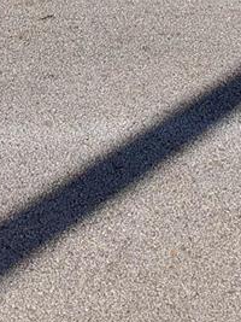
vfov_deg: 13.4
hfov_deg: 12.5
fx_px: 1087
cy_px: -397
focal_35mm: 117
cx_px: -7
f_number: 2.4
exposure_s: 1/667
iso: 50
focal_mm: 4.3
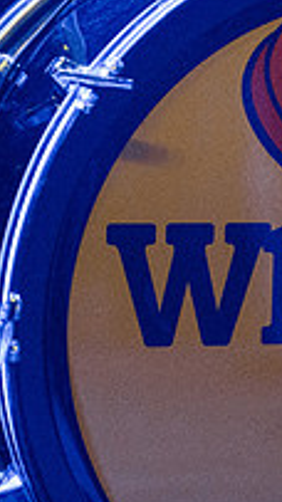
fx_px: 2795
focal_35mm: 210
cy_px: 300
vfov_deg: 10.3
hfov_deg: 5.7
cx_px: 331
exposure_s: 1/160
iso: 3200
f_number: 3.2
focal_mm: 70
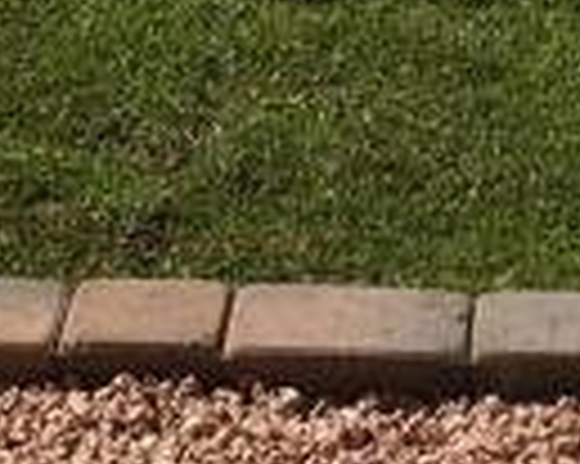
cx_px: 688
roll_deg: -2.9
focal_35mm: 225
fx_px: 3859
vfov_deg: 6.5
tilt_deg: -11.2
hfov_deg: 8.5
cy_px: -644
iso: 25
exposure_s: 1/2198
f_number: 2.2
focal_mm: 4.15
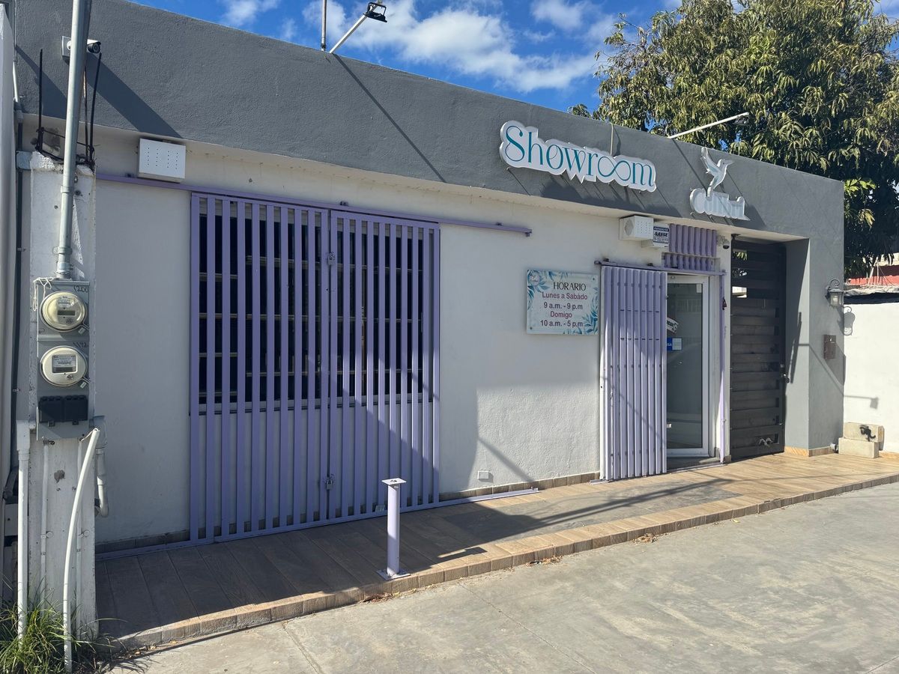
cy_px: 337
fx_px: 623
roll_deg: -0.1
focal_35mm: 24
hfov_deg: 71.6
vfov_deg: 56.8
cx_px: 450
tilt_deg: +0.3
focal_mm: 6.76
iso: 80
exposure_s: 1/4950
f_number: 1.78
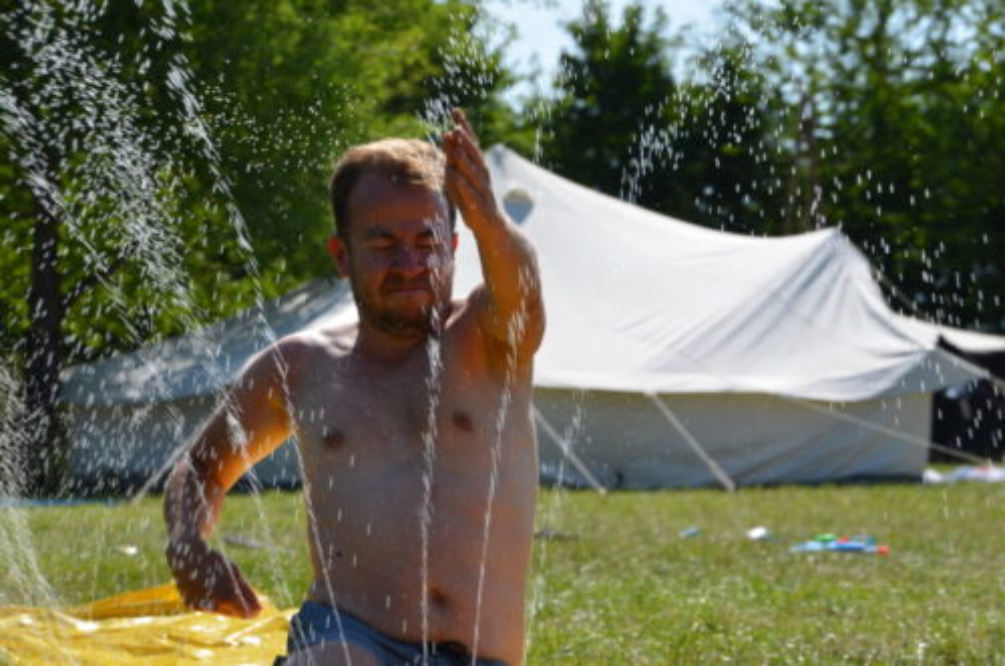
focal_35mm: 128
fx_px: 3551
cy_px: 333
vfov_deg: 10.7
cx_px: 502
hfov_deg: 16.1
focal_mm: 85
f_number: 9
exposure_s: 1/320
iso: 100
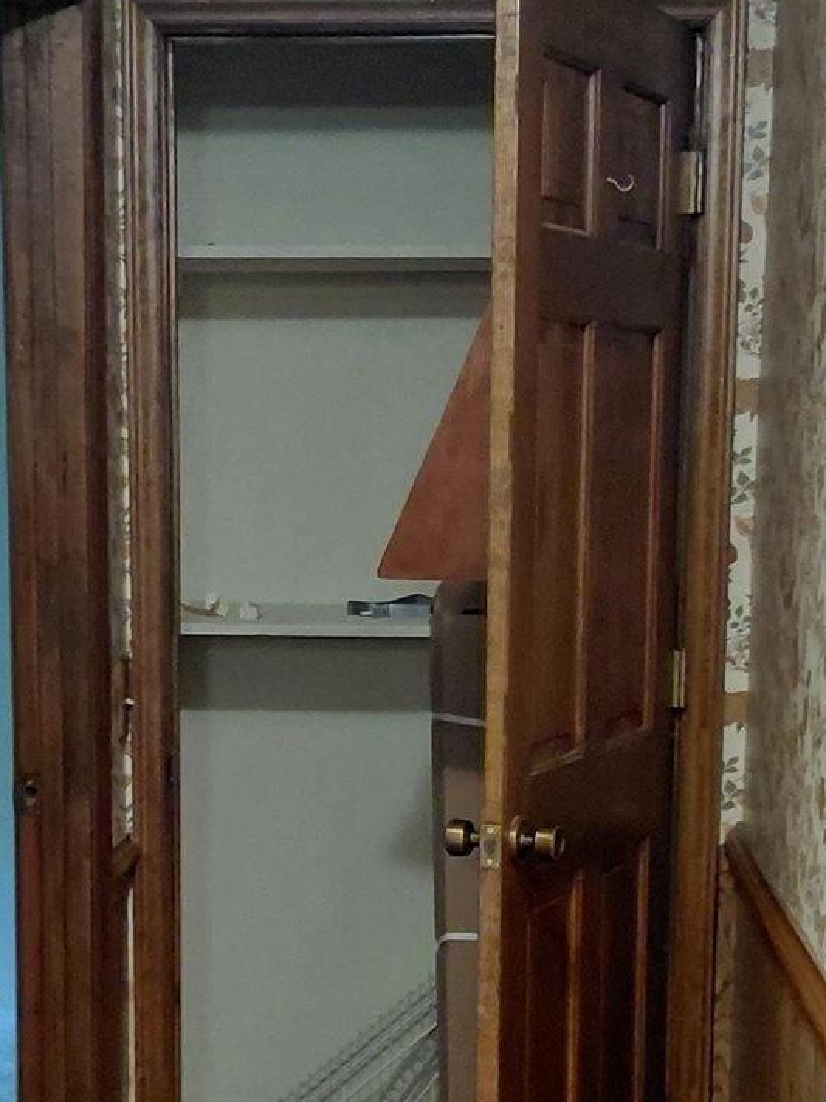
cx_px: 415
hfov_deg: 18.2
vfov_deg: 23.7
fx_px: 2578
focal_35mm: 81
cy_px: 896
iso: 400
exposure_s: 1/24
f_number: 1.8
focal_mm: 4.69
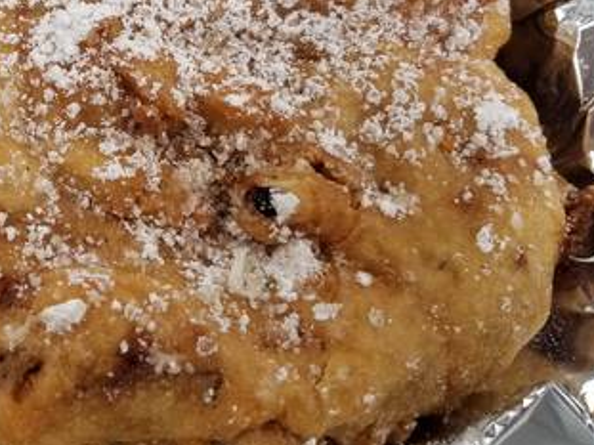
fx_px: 841
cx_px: 80
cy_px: 113
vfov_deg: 29.2
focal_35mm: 49
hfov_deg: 36.9
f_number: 1.7
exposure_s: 1/60
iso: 125
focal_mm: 4.3
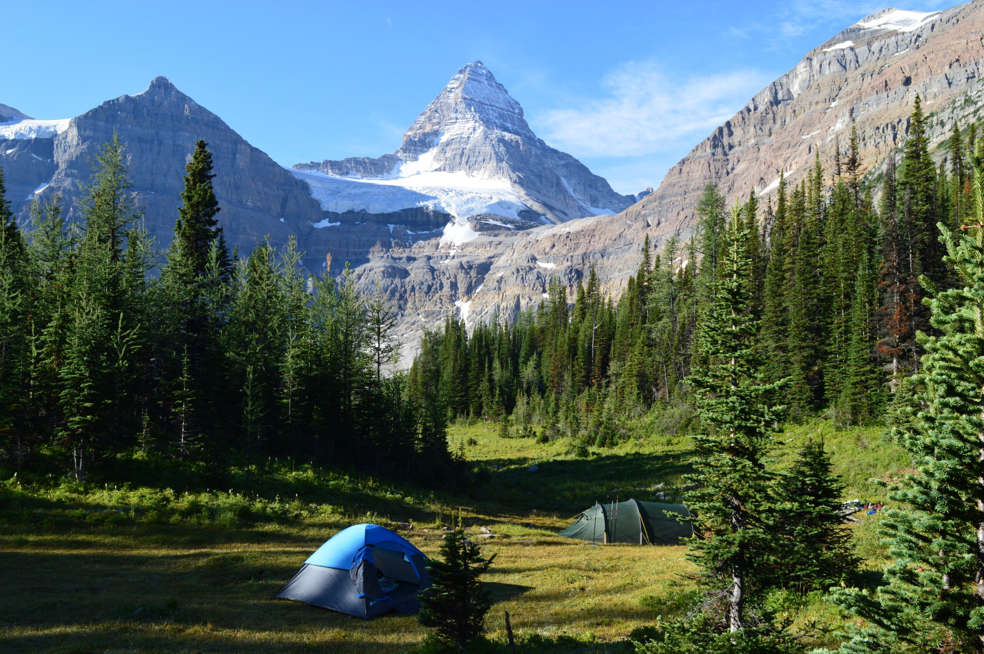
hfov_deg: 59.5
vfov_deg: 41.6
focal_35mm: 32
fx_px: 860
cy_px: 327
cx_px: 492
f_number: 10
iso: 400
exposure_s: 1/250
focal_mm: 21
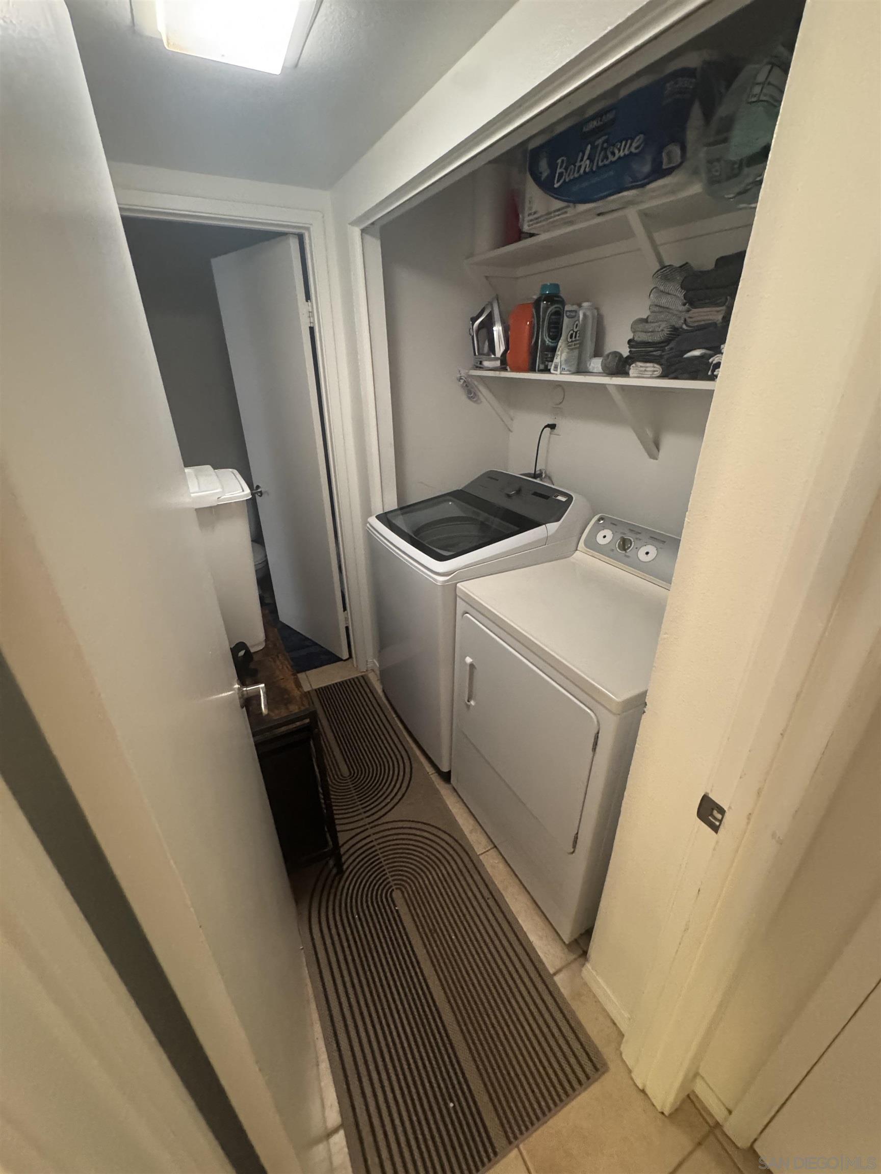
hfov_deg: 85.7
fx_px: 475
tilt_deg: -25.4
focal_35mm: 14
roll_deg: +0.3
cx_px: 440
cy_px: 587
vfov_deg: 102.1
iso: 1000
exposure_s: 1/60
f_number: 2.2
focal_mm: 2.22
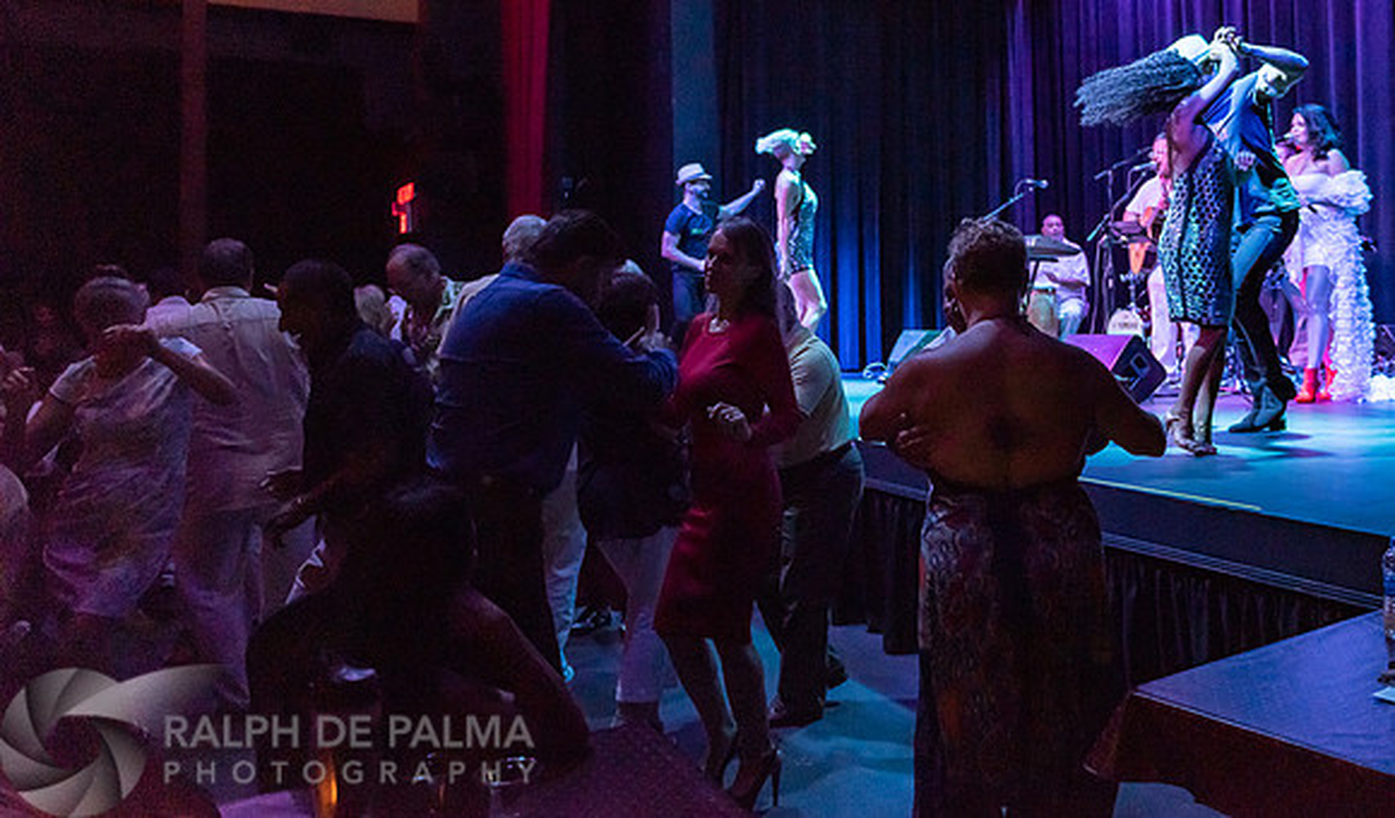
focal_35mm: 33
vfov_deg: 36.1
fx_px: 1237
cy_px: 256
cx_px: 927
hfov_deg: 57.6
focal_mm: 24
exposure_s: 1/200
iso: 2000
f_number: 2.8
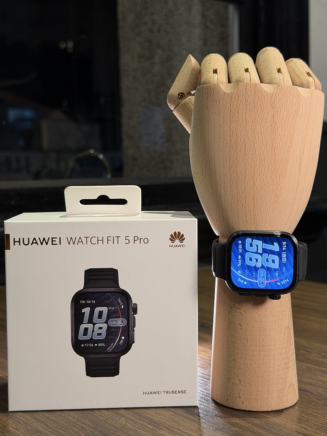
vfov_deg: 39.7
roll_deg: +1.2
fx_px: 605
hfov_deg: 30.3
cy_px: 218
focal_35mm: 48
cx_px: 164
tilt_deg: -4.6
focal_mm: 6.76
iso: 125
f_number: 1.78
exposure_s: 1/60
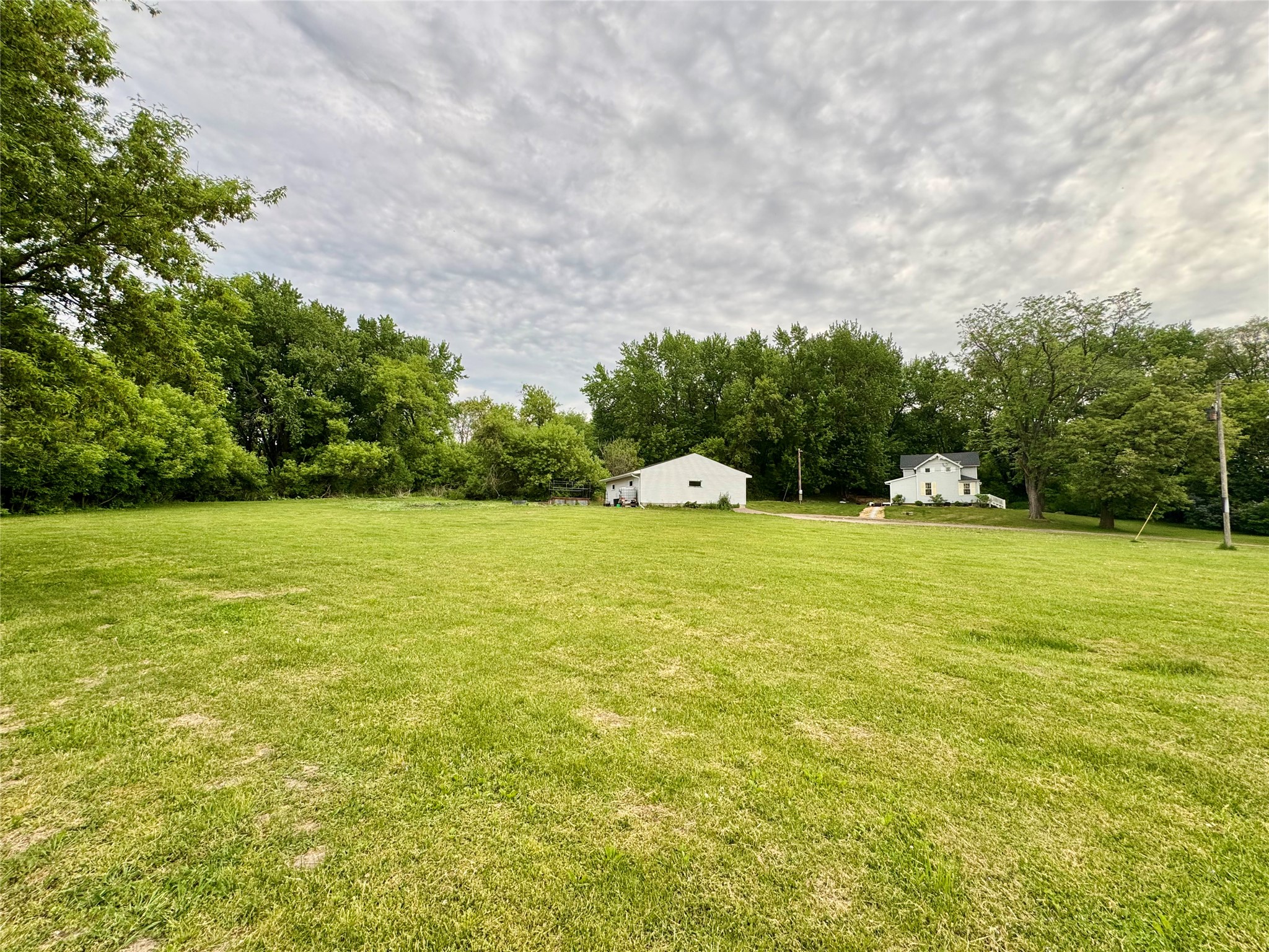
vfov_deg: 85.7
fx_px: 513
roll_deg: -0.4
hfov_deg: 102.1
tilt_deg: +4.3
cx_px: 634
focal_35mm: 14
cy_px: 476
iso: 40
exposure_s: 1/158
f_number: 2.2
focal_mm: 2.22
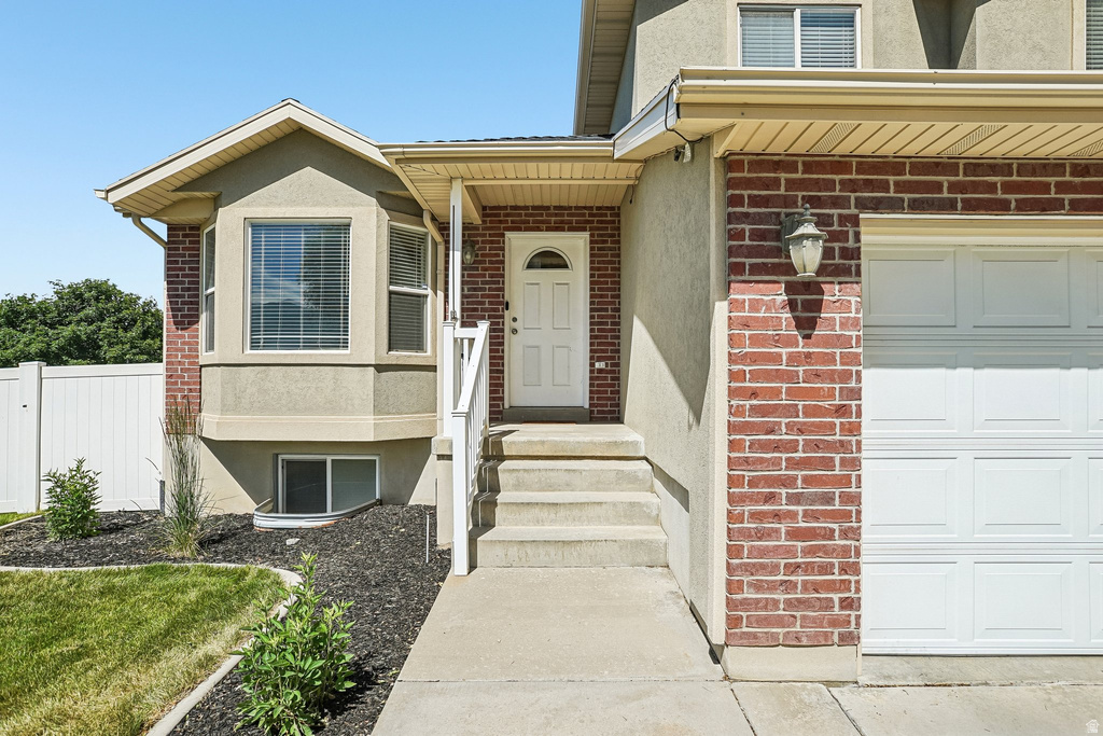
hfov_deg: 86.9
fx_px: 582
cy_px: 368
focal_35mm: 19
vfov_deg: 64.6
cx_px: 552
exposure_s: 1/320
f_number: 8
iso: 100
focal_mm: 19
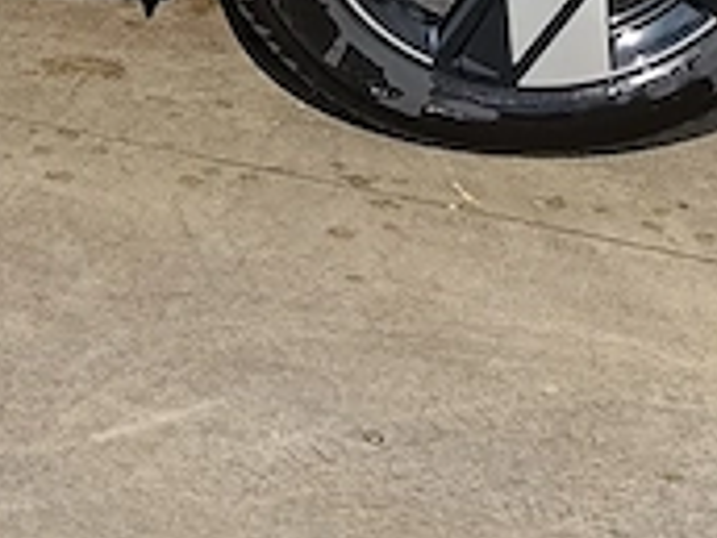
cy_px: -544
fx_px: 2776
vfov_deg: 10.2
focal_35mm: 134
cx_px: -563
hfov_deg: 13.3
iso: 50
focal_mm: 6.11
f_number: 1.65
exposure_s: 1/581
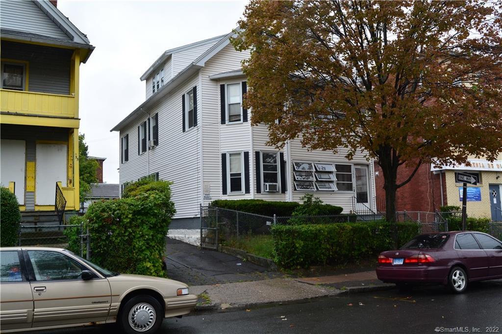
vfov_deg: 38.3
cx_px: 251
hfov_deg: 55.1
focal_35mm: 34
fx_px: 481
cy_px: 167
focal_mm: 23
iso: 280
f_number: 10
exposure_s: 1/250
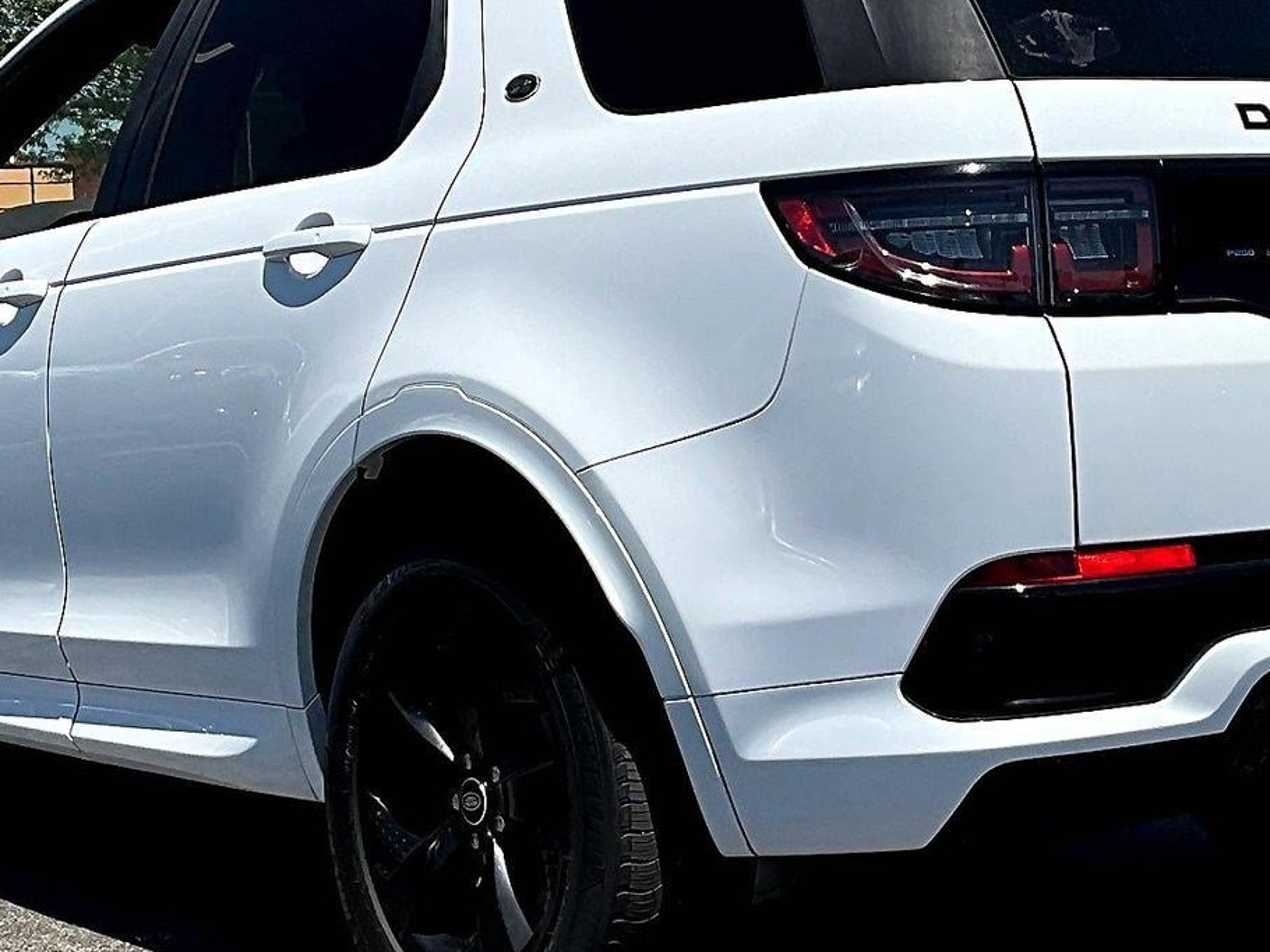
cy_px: 441
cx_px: 660
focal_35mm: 51
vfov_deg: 28.5
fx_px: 1871
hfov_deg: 37.5
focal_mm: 3
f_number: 1.8
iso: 25
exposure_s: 1/2141
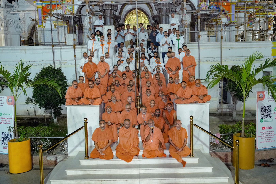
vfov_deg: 37.9
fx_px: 268
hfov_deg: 54.4
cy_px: 92
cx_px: 138
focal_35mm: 35
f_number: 5.6
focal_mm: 35
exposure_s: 1/60
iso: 4000
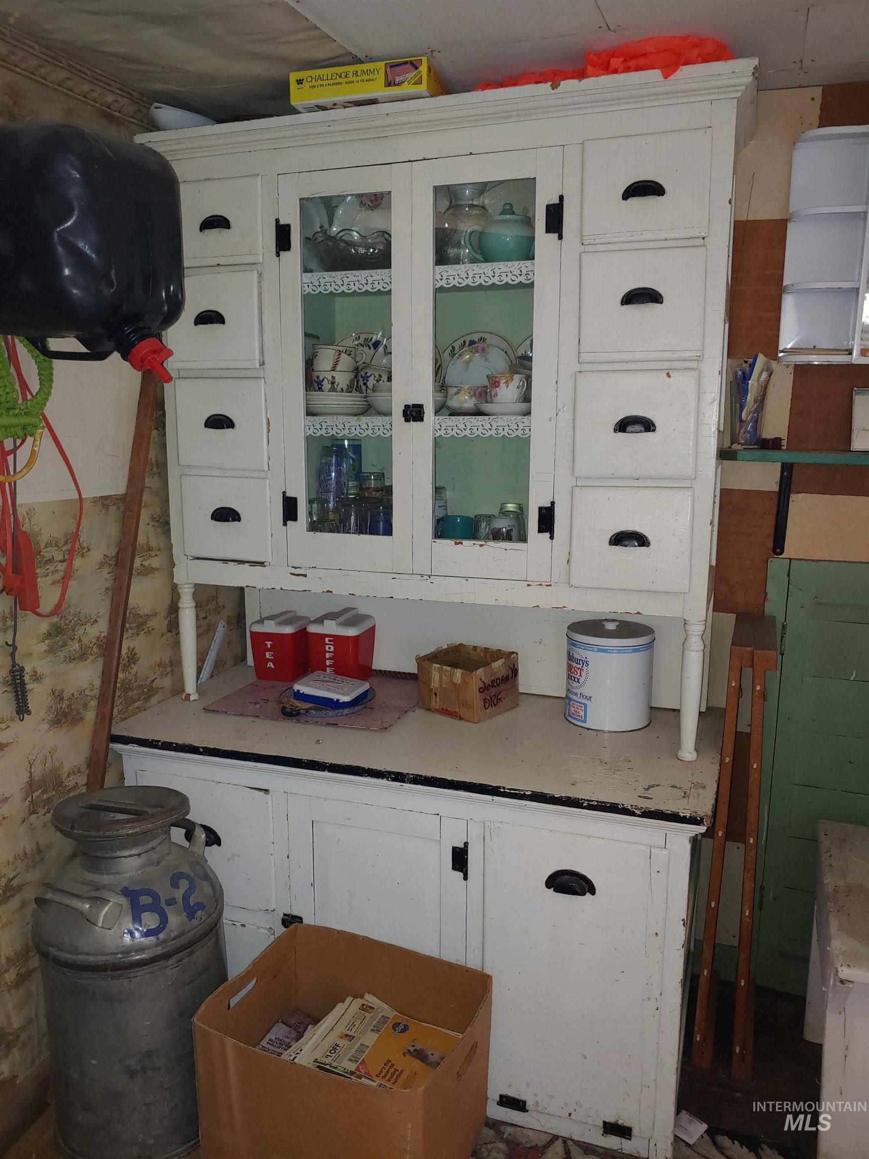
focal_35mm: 25
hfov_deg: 54.9
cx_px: 434
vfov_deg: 69.4
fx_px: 837
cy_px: 580
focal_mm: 4.23
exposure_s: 1/30
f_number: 1.5
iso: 100
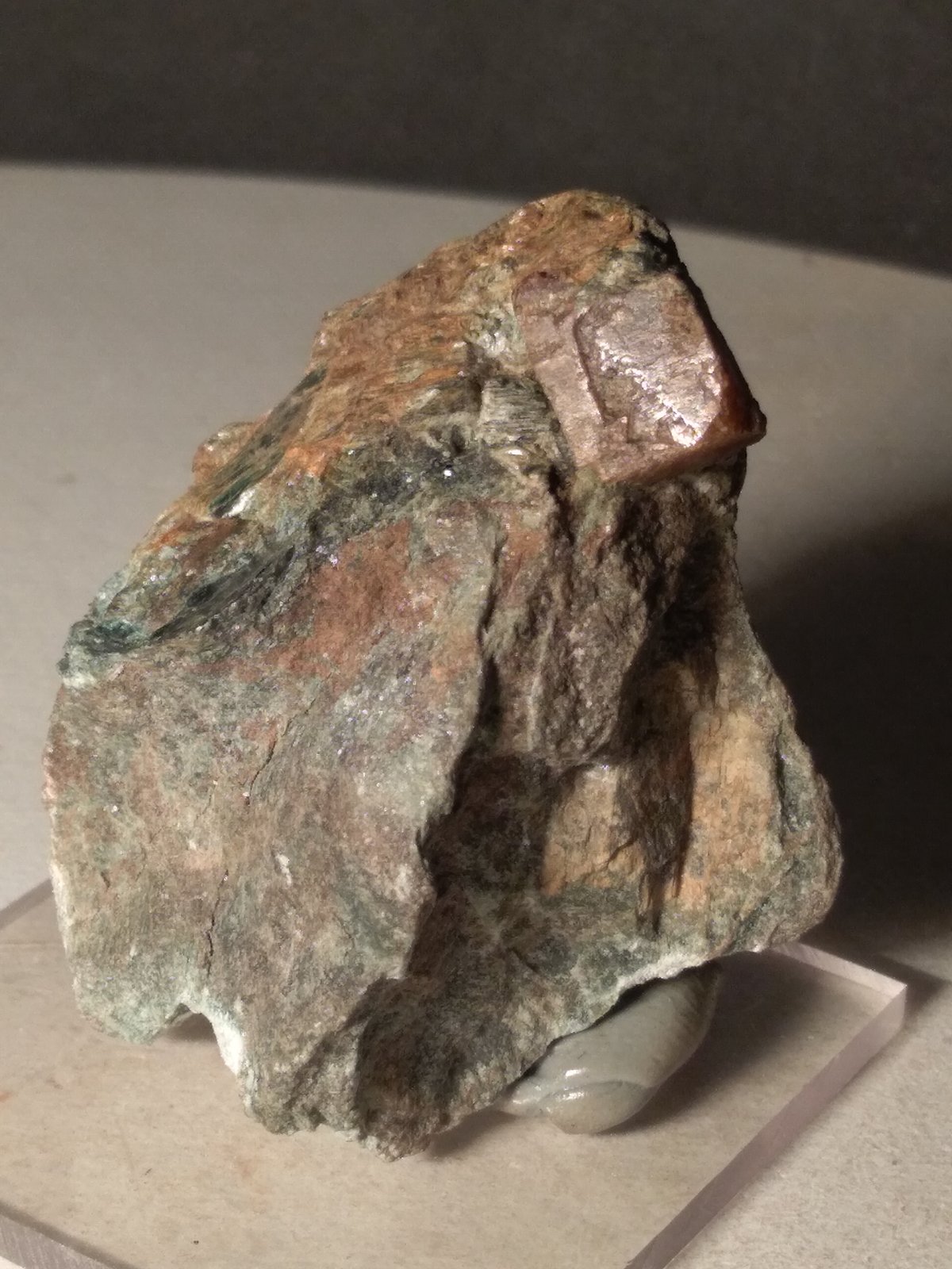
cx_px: 476
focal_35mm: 26
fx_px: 953
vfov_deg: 67.3
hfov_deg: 53.1
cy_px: 634
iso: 100
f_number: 2
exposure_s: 1/105
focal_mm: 3.54
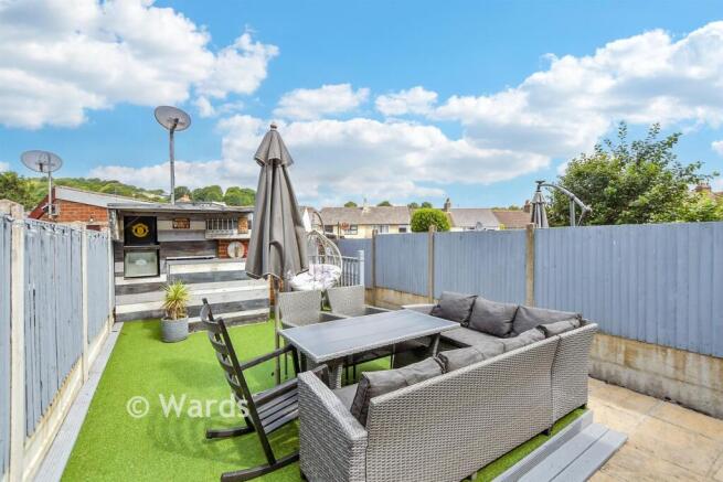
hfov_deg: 100.4
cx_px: 362
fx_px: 301
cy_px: 241
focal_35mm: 15
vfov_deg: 77.4
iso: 160
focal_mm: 10
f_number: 6.3
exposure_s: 1/200
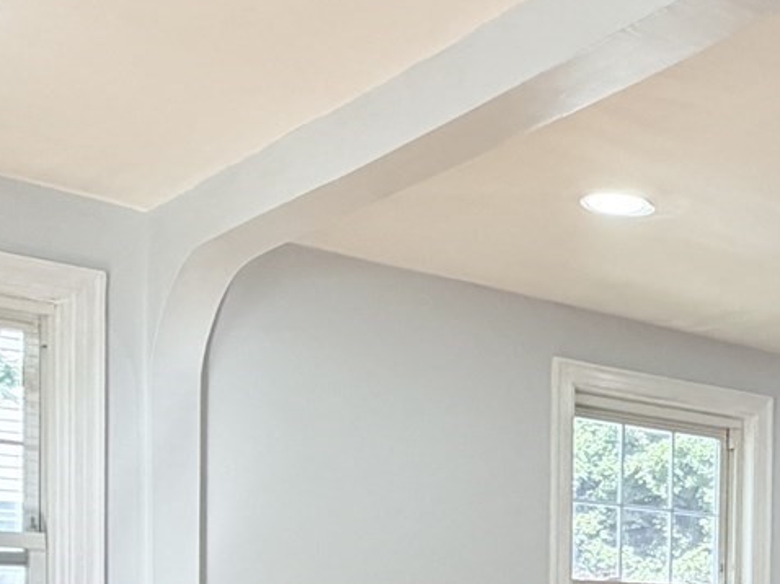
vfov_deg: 22.8
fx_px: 1351
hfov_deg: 30.7
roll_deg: -0.3
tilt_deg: -1.0
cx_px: 707
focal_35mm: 60
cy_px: 659
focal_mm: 2.22
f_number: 2.2
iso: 100
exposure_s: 1/121
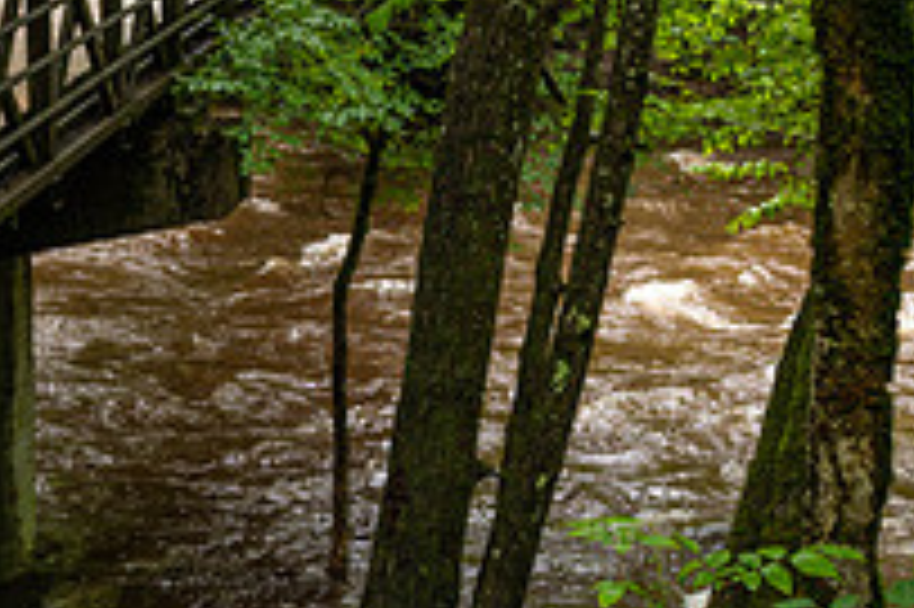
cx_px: -81
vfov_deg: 16.4
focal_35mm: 83
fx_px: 2106
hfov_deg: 23.1
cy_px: 421
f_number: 3.5
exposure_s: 1/160
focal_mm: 28
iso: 200
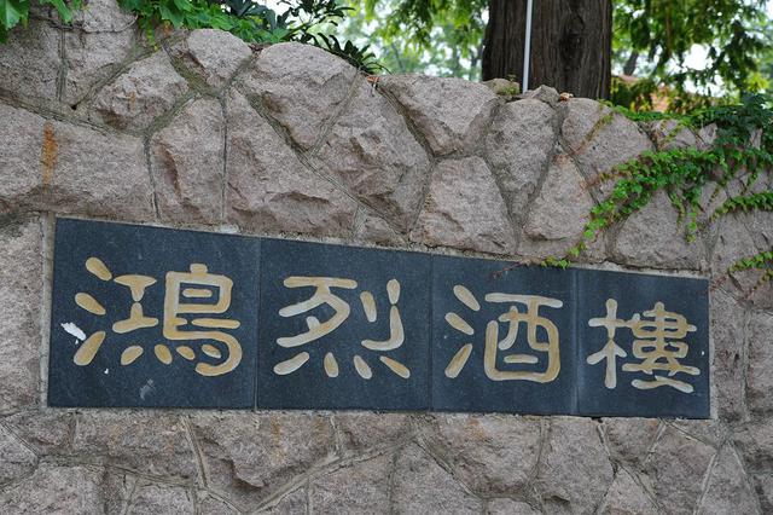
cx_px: 386
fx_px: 1416
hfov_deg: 30.5
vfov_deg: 20.6
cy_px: 258
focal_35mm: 66
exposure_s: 1/250
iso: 320
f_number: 5.6
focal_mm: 66
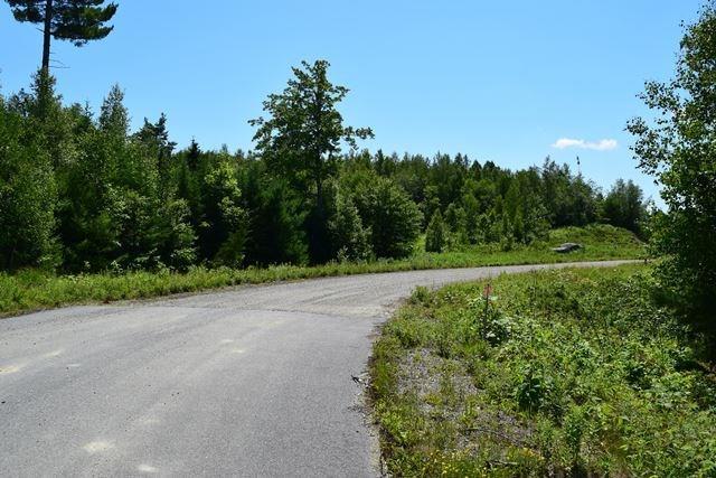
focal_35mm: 33
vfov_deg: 40.0
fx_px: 656
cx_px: 358
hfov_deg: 57.2
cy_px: 239
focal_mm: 22
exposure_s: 1/500
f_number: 11
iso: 320
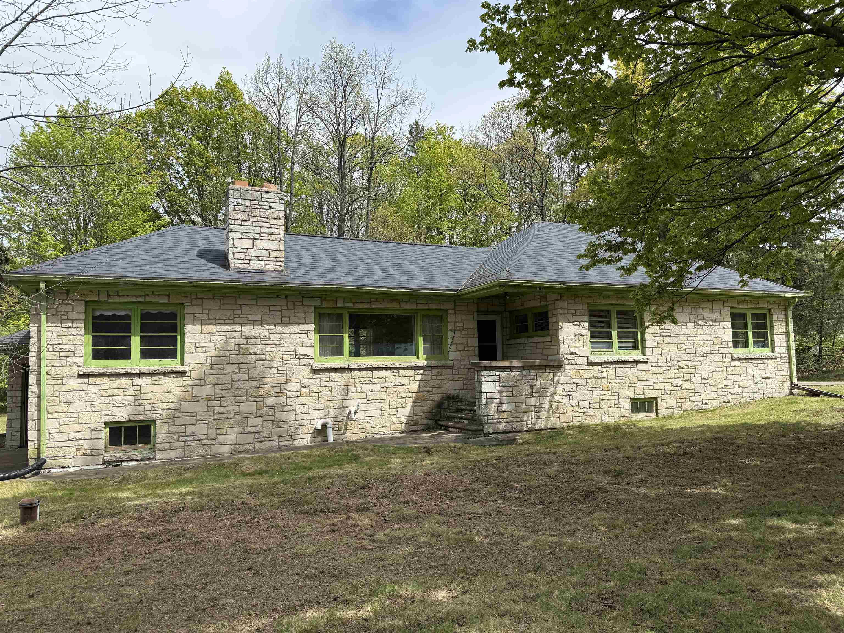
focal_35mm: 24
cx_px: 422
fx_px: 585
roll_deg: +1.6
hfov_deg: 71.6
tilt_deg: +5.8
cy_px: 316
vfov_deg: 56.8
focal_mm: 6.76
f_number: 1.78
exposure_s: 1/3584
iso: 80
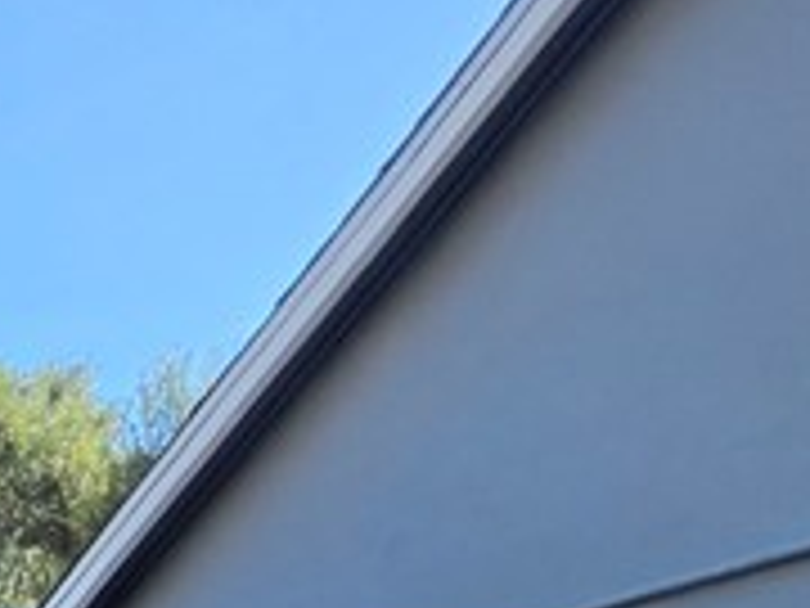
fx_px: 1732
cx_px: -1008
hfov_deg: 16.2
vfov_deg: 16.6
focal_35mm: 74
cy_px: 1099
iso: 32
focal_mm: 2.2
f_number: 1.9
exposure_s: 1/696
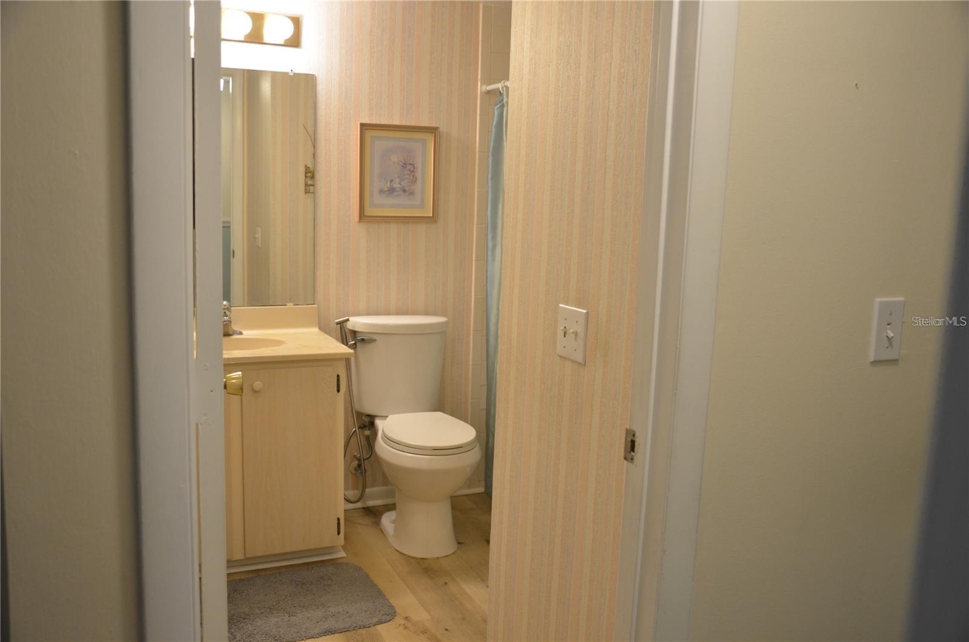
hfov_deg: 59.6
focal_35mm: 32
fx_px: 846
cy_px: 321
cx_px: 484
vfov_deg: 41.5
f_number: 4
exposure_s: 1/60
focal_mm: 21
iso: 500
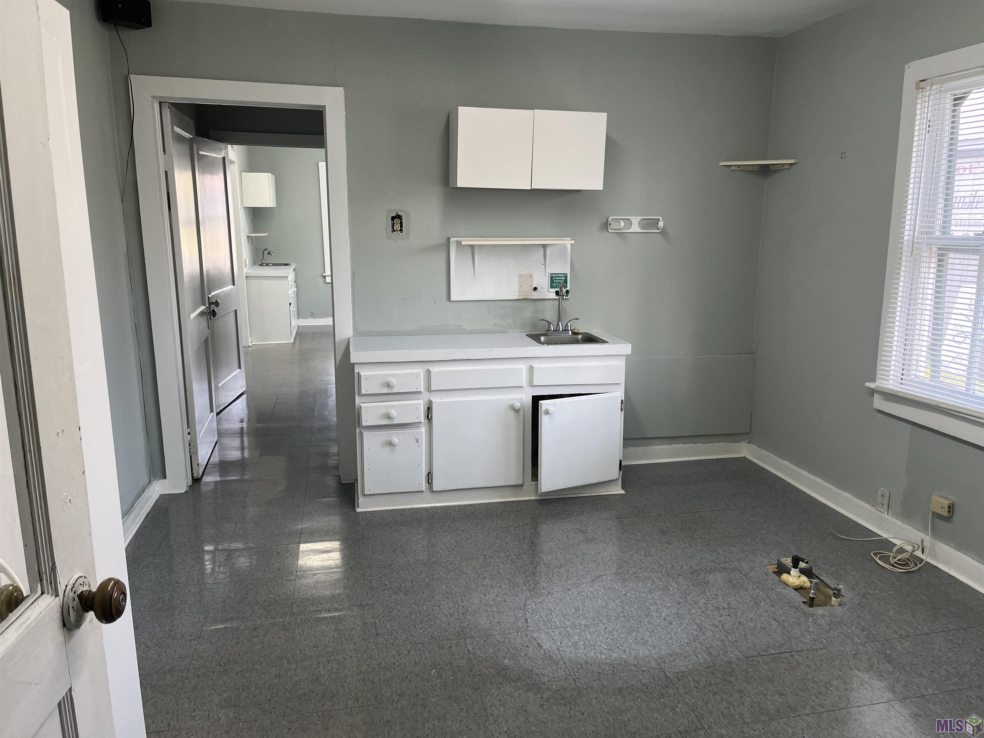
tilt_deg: -12.3
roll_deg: -0.2
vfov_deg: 53.1
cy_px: 369
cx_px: 492
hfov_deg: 67.3
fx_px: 739
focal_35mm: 26
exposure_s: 1/60
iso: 80
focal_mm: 5.1
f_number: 1.6
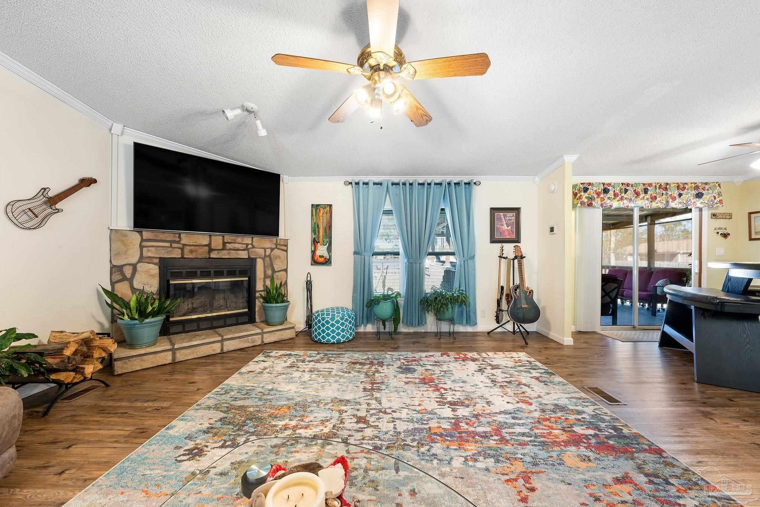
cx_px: 380
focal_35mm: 13
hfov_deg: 108.3
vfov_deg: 85.4
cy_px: 254
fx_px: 274
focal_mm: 13
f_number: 10
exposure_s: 1/2.5
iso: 500
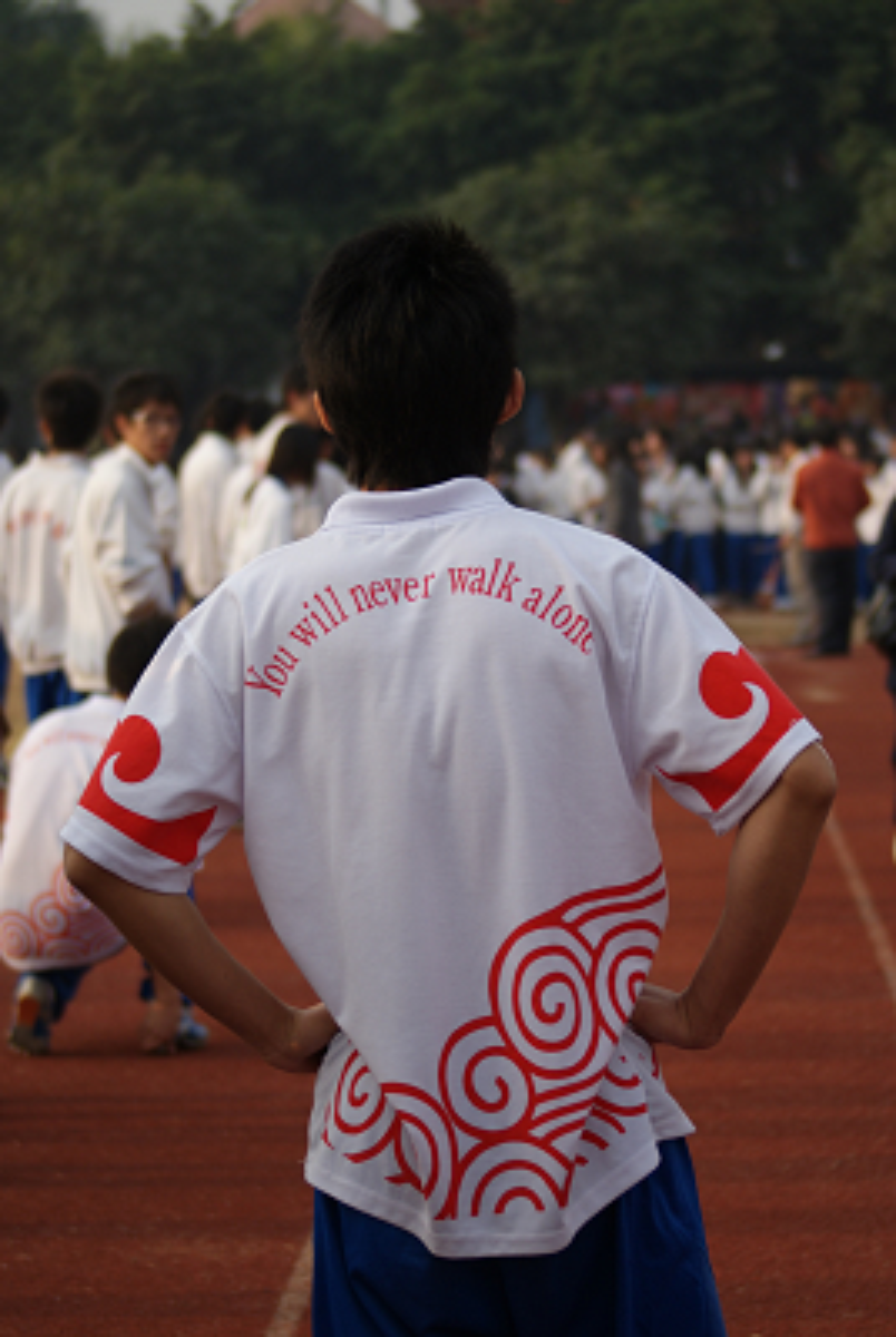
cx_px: 448
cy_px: 668
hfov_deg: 12.2
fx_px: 4185
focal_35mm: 112
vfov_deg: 18.2
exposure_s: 1/320
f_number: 5
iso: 100
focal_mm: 75
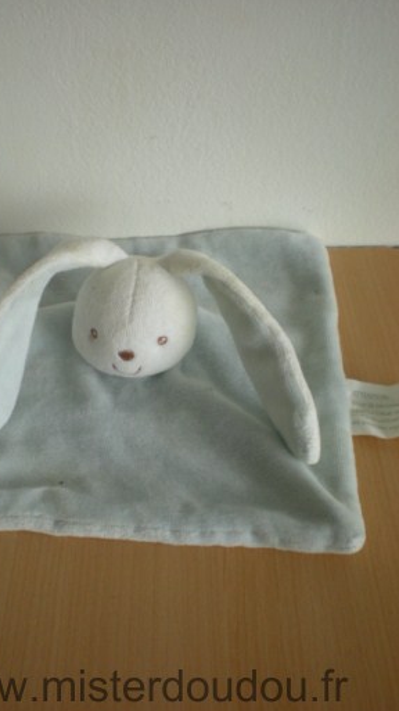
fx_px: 791
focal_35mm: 42
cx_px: 139
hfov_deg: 28.2
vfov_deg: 48.4
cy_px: 353
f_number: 3.1
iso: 200
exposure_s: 1/53.1
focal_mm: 6.3
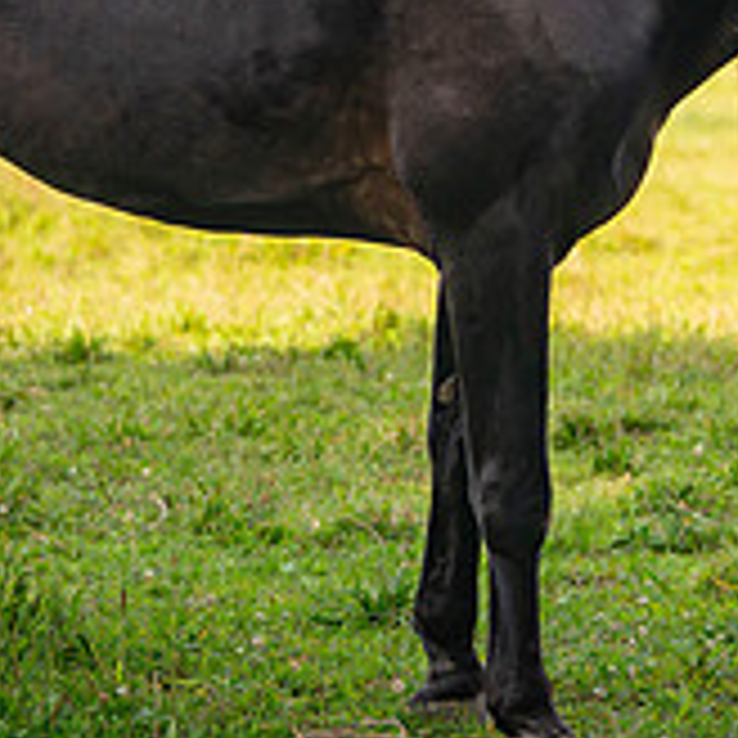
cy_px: 41
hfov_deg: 7.7
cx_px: 870
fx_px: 5451
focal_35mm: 226
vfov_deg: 7.7
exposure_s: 1/1250
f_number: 3.5
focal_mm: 70
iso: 200
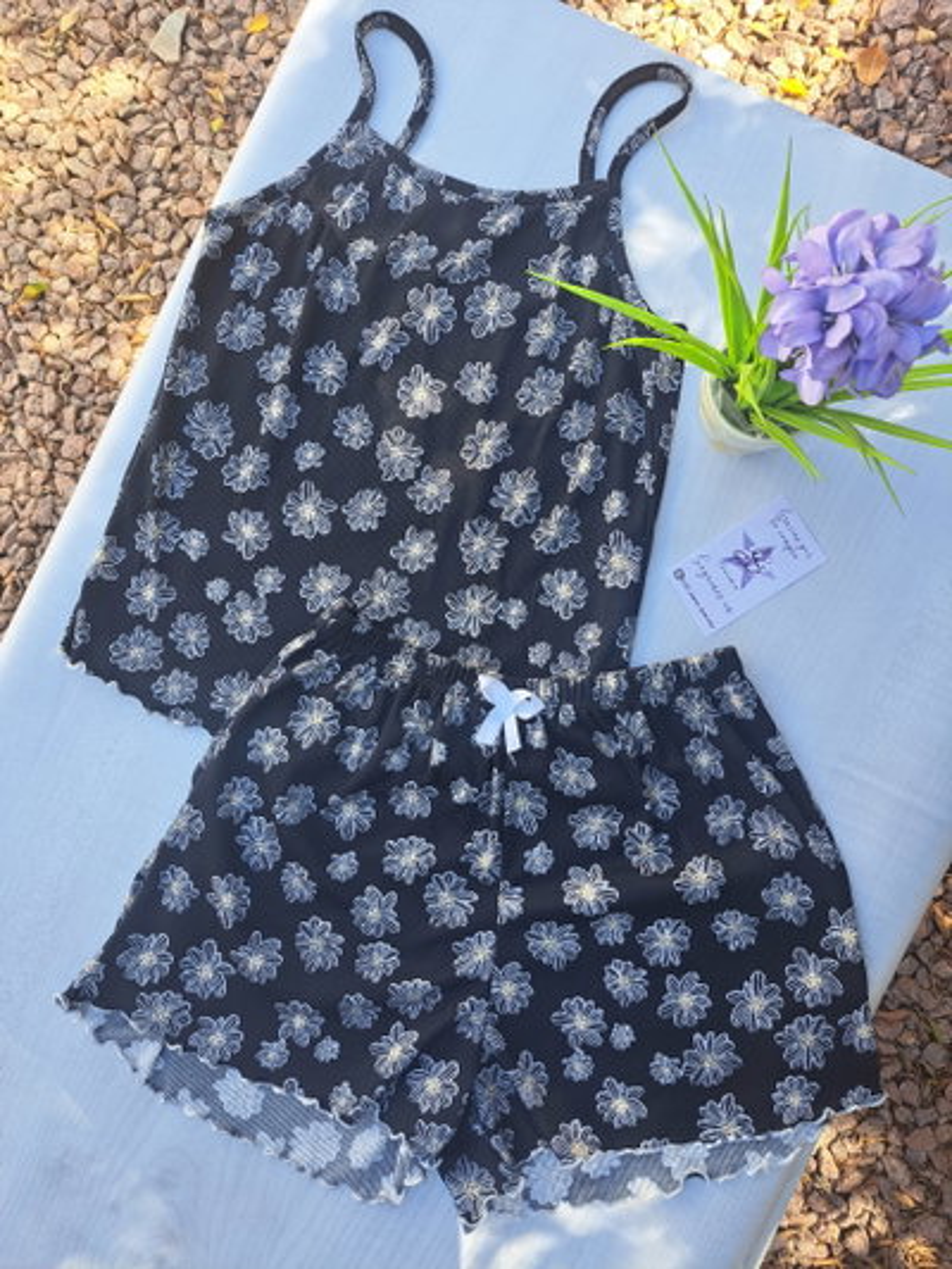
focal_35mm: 24
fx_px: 880
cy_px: 634
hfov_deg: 56.8
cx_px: 476
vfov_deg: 71.6
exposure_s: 1/257
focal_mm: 5.23
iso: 50
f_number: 1.8
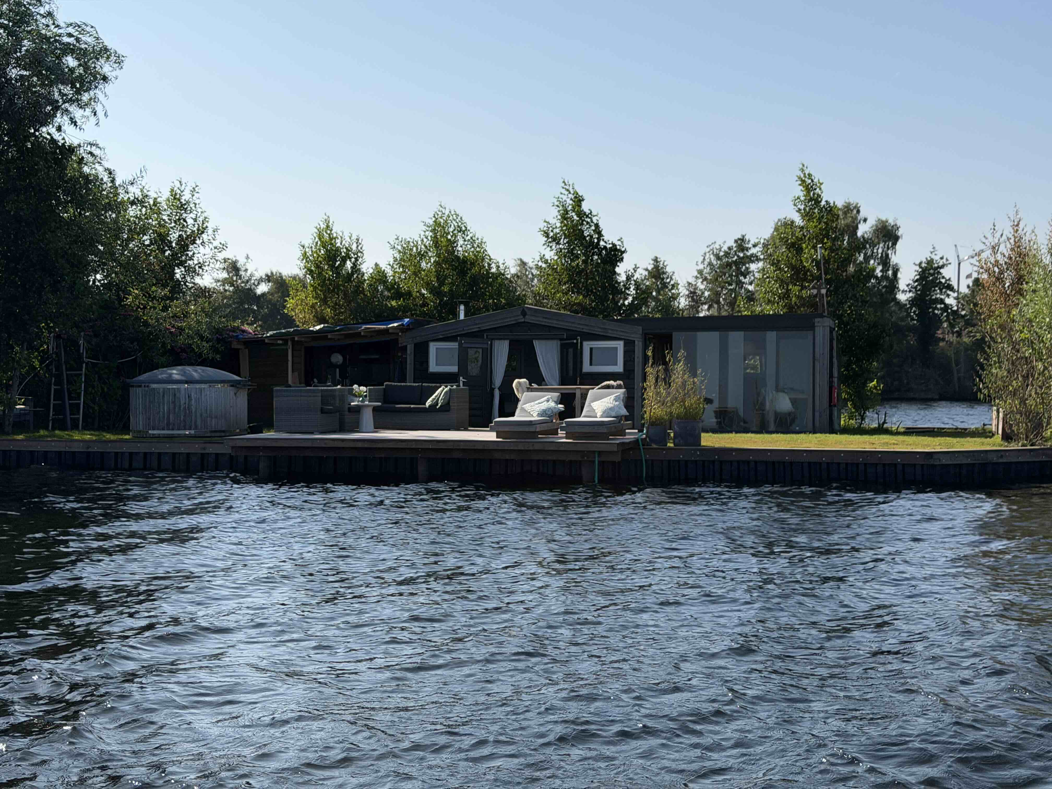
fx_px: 1459
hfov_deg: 39.7
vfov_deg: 30.3
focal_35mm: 48
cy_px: 394
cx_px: 526
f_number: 1.78
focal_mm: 6.76
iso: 64
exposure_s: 1/6536
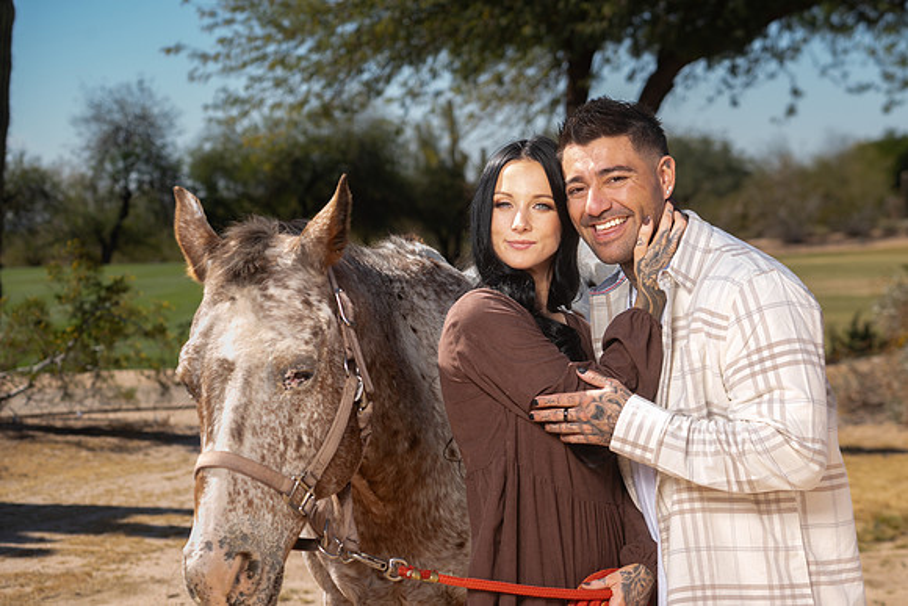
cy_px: 336
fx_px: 2155
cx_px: 504
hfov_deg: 23.8
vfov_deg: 16.0
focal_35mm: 85
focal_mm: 77
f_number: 5.6
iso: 50
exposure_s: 1/250
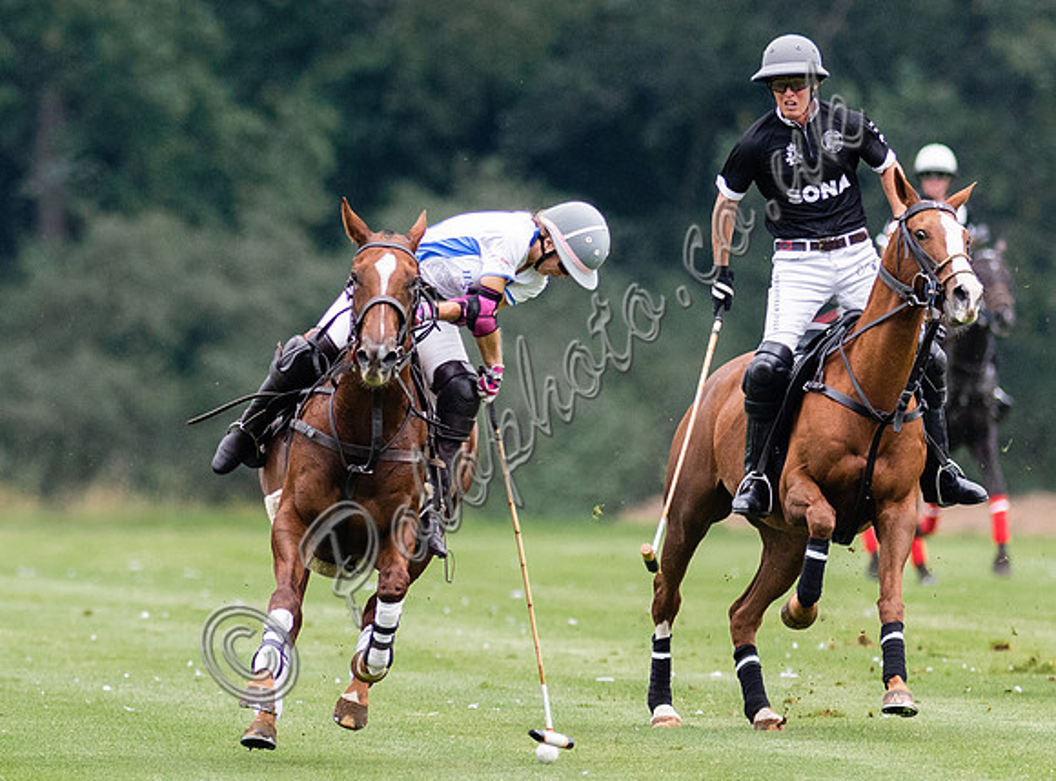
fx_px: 30453
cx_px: 439
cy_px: 297
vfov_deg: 1.5
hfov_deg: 2.0
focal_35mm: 1003
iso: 640
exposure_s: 1/1600
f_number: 2.8
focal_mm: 300
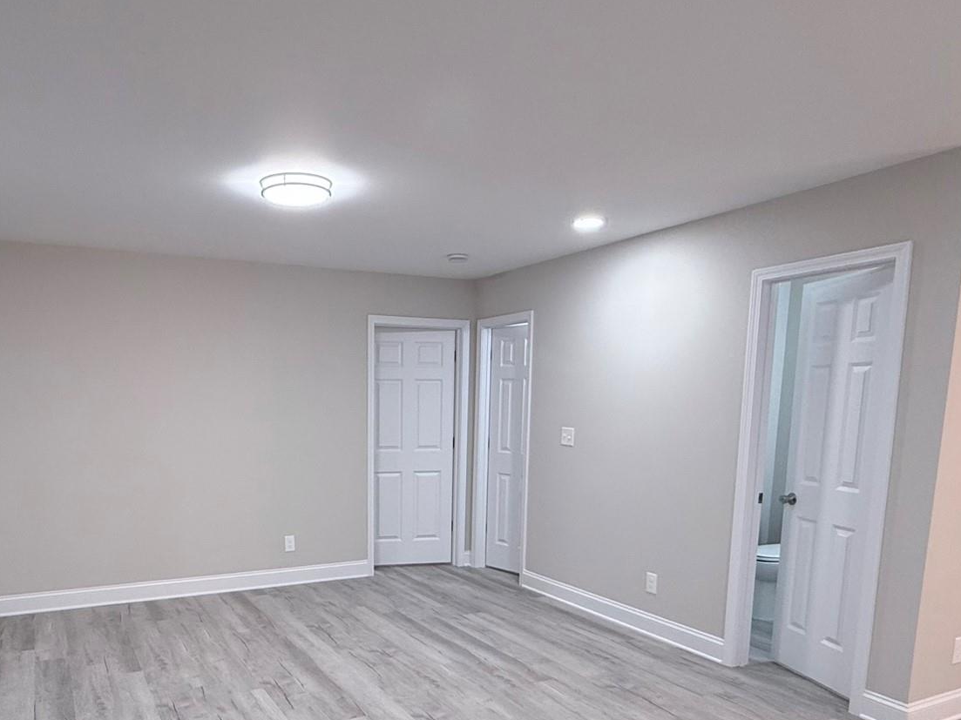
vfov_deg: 51.5
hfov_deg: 66.5
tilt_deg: -9.0
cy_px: 510
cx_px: 370
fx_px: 722
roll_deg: +0.6
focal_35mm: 26
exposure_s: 1/120
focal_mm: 2.22
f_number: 2.2
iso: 250
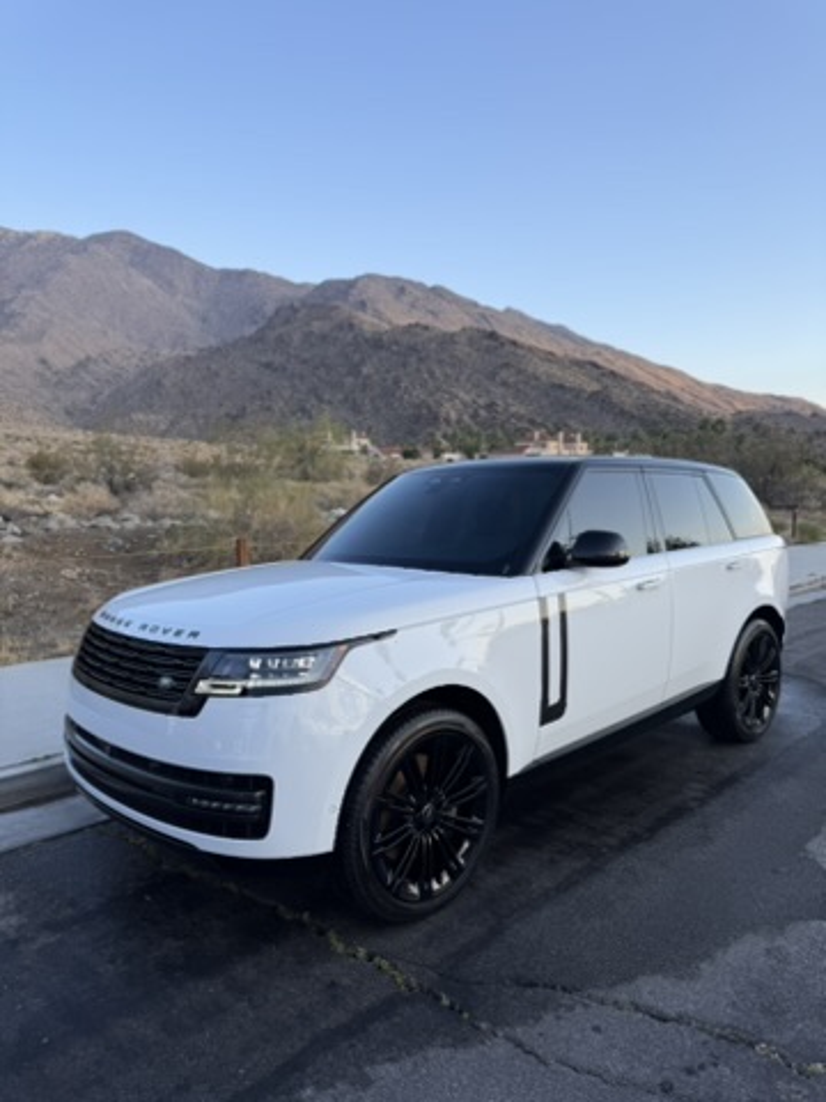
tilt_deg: -4.6
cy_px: 551
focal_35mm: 24
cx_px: 413
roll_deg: -0.5
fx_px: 764
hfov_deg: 56.8
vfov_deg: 71.6
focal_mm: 6.76
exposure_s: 1/898
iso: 80
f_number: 1.78
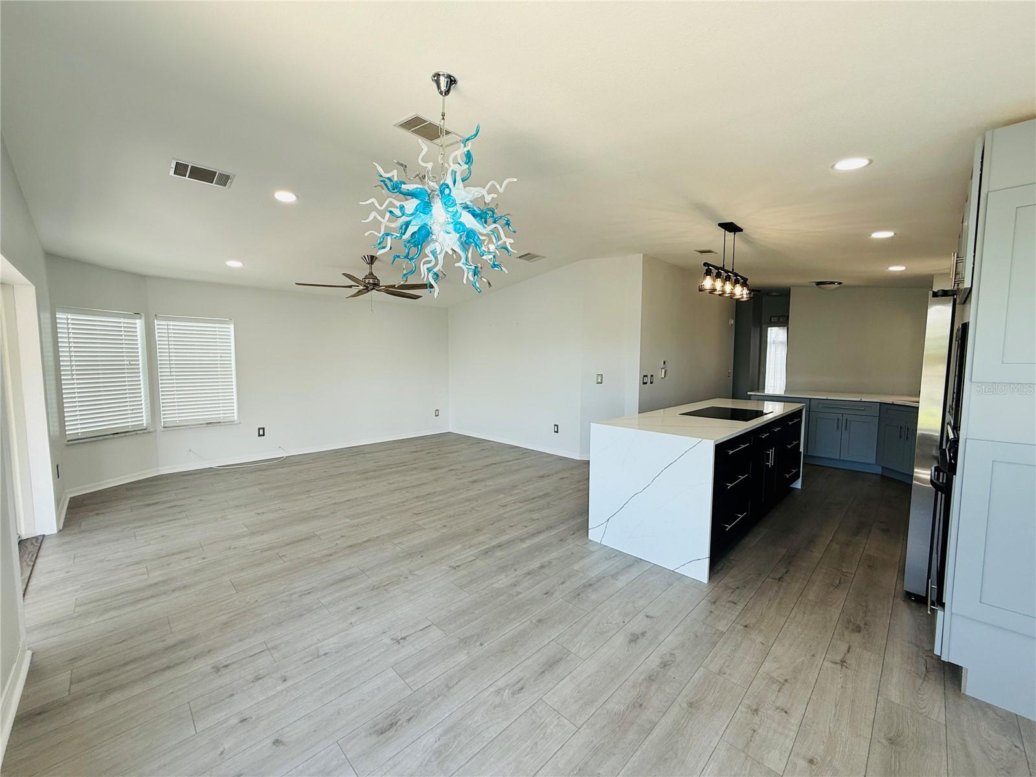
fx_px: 419
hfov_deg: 102.1
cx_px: 518
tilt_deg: -2.8
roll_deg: +0.0
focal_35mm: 14
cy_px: 388
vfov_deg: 85.7
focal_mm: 2.22
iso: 64
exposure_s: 1/158
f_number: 2.2
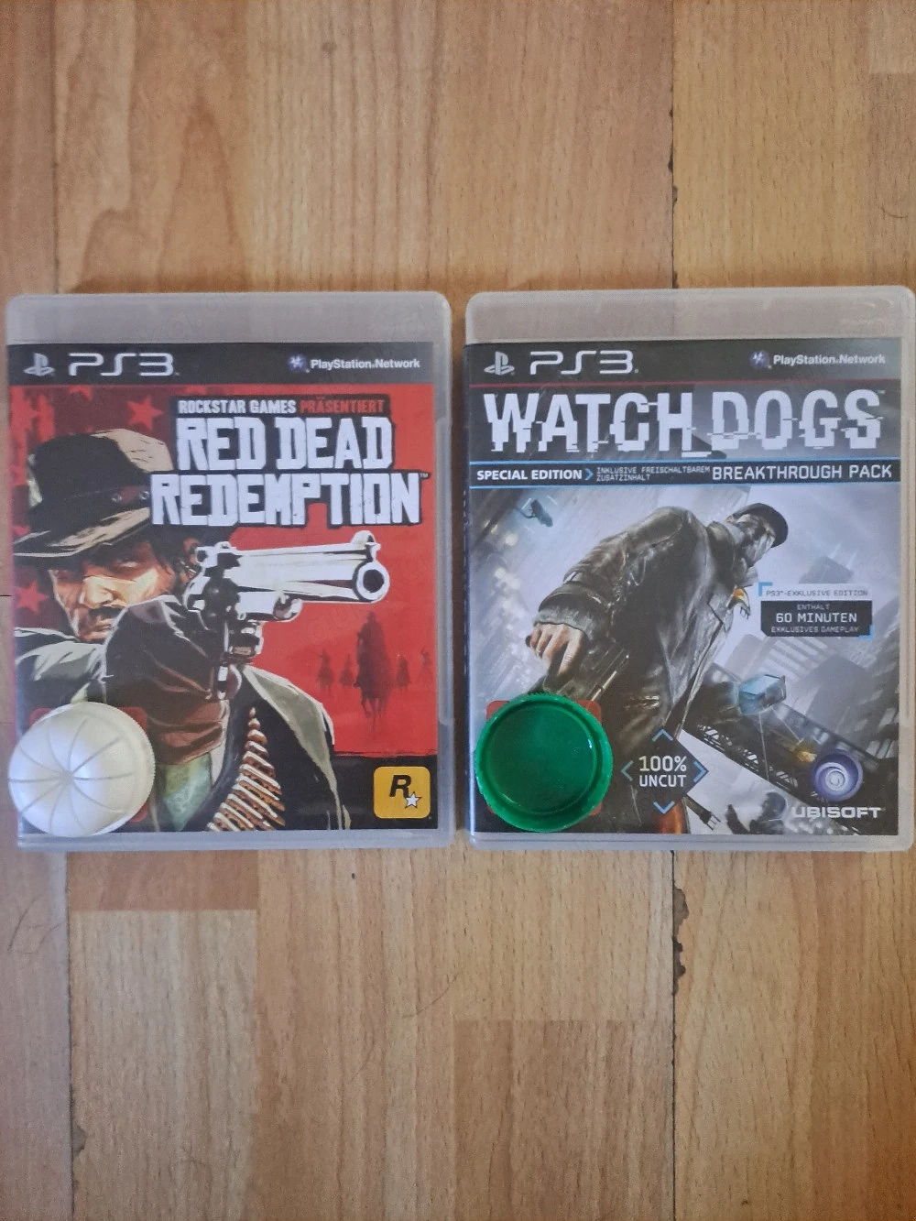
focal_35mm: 25
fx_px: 882
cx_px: 458
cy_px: 610
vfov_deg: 69.4
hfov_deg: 54.9
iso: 1000
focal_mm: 4.65
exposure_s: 1/13
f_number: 1.8
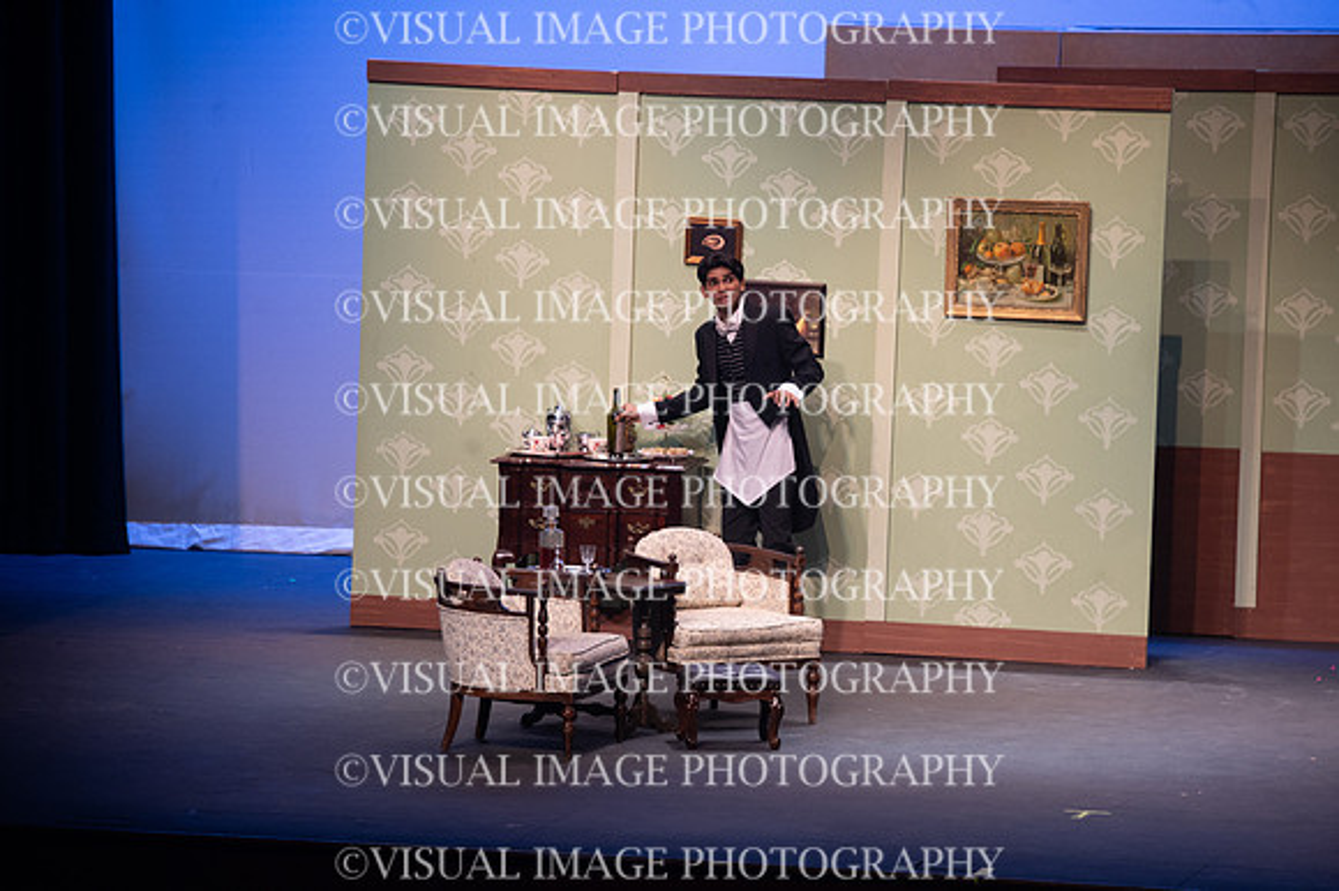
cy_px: 446
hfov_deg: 7.6
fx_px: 10036
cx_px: 670
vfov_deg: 5.1
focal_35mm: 270
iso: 2000
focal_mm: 270
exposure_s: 1/160
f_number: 6.3
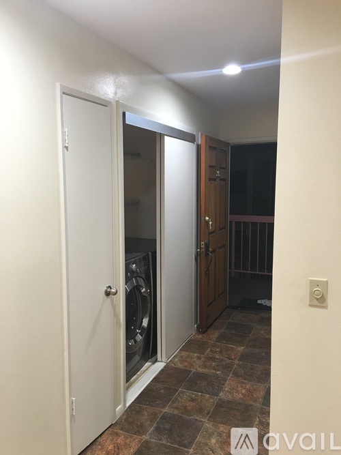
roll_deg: +0.2
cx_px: 170
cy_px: 228
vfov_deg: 61.7
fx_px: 381
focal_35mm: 29
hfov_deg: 48.2
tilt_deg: -6.9
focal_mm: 4.15
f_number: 2.2
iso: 32
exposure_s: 1/15
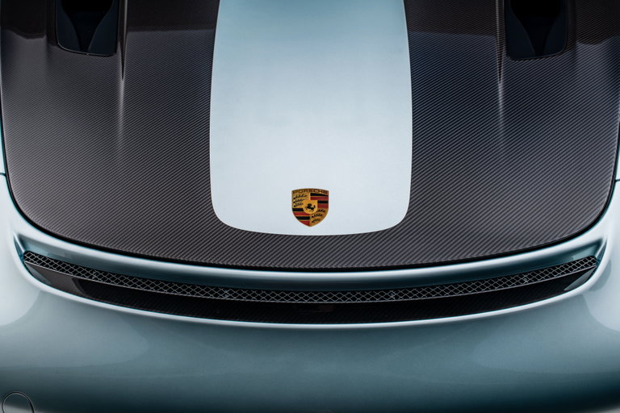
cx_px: 310
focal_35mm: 50
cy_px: 206
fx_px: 861
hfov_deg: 39.6
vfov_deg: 27.0
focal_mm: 50
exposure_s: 1/160
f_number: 10
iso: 100
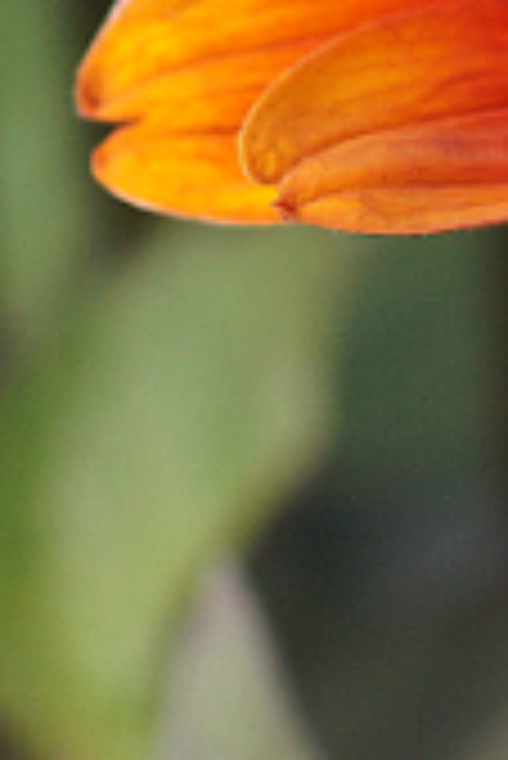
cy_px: 202
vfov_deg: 1.9
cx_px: 1043
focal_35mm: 1066
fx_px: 22516
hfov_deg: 1.3
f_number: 5.6
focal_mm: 100
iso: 250
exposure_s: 1/160
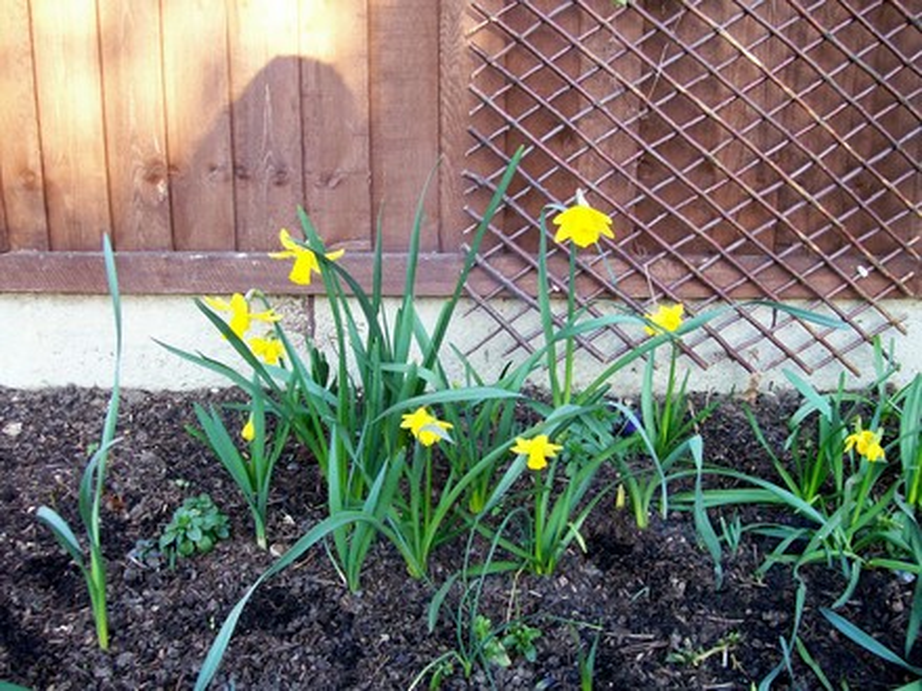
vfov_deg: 39.7
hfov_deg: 51.4
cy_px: 346
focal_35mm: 36
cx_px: 461
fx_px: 959
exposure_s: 1/44.7
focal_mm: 6
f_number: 2.7
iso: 80
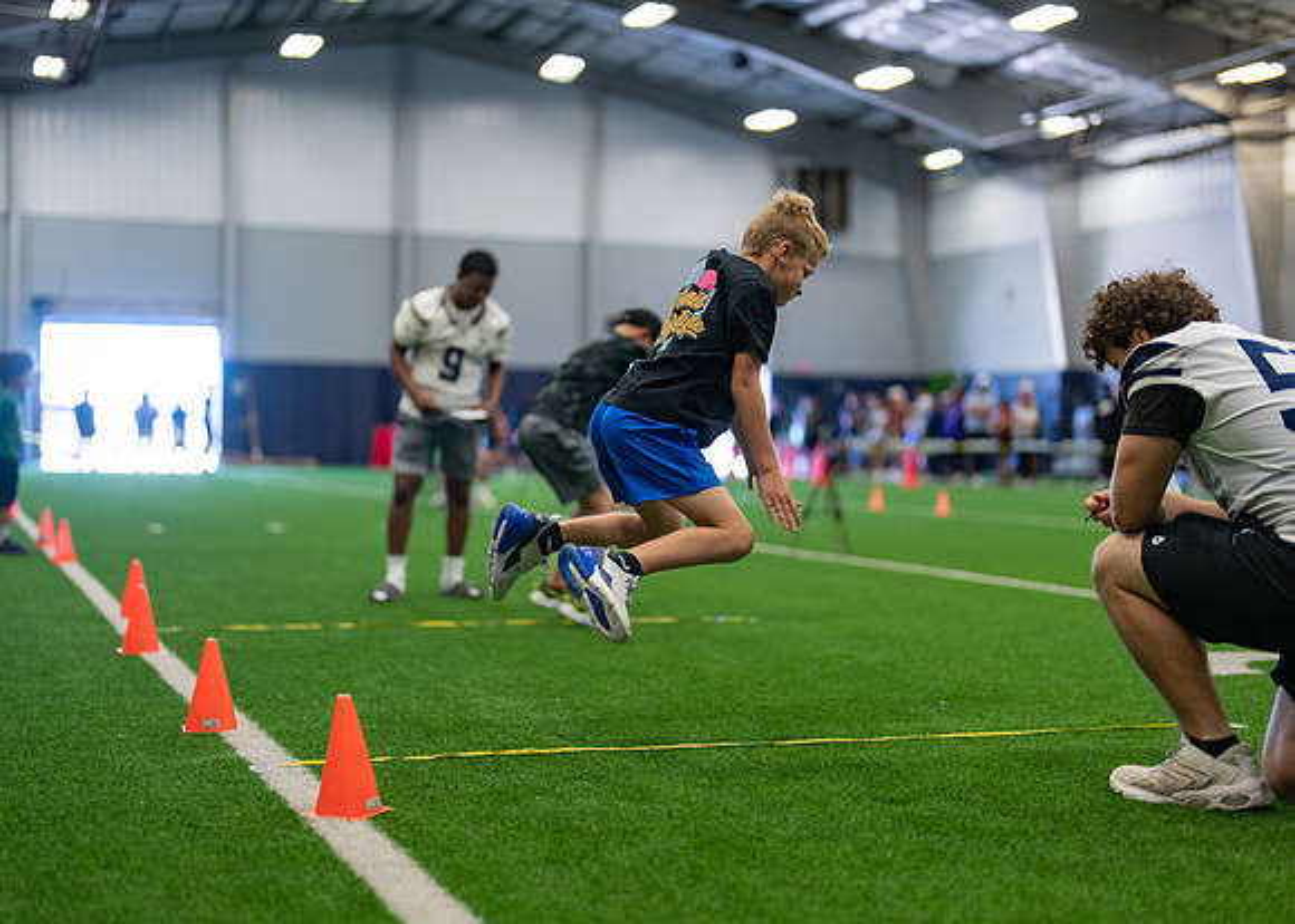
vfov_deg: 26.2
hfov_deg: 36.1
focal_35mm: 54
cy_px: 462
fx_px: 1986
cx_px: 648
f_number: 1.2
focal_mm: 50
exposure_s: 1/1000
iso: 1250
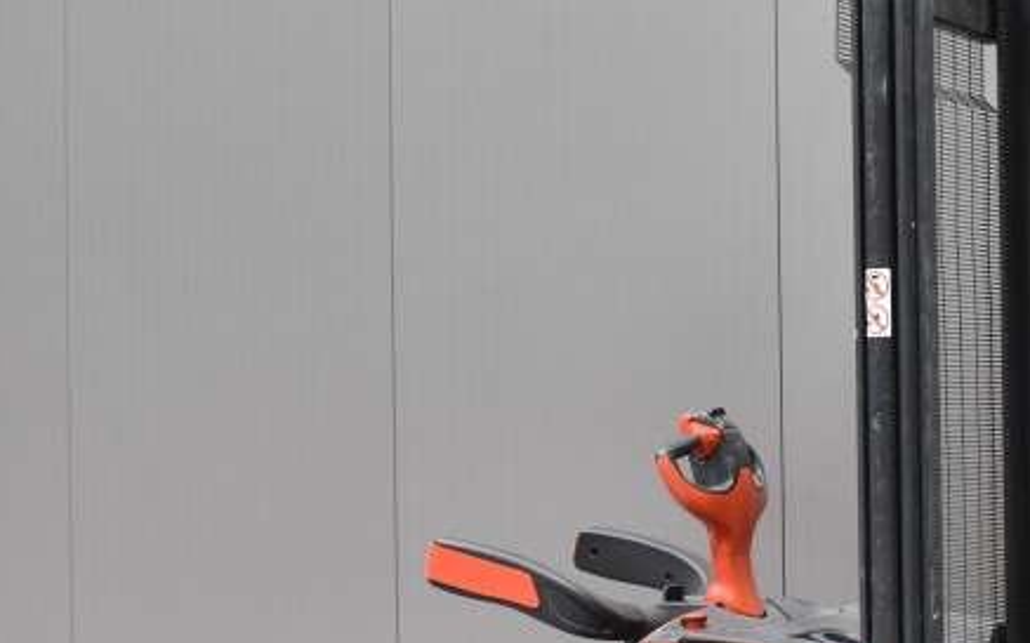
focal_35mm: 84
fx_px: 2358
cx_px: 952
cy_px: 407
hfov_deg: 23.9
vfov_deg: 15.5
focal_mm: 20
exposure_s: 1/40
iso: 1600
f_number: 4.5
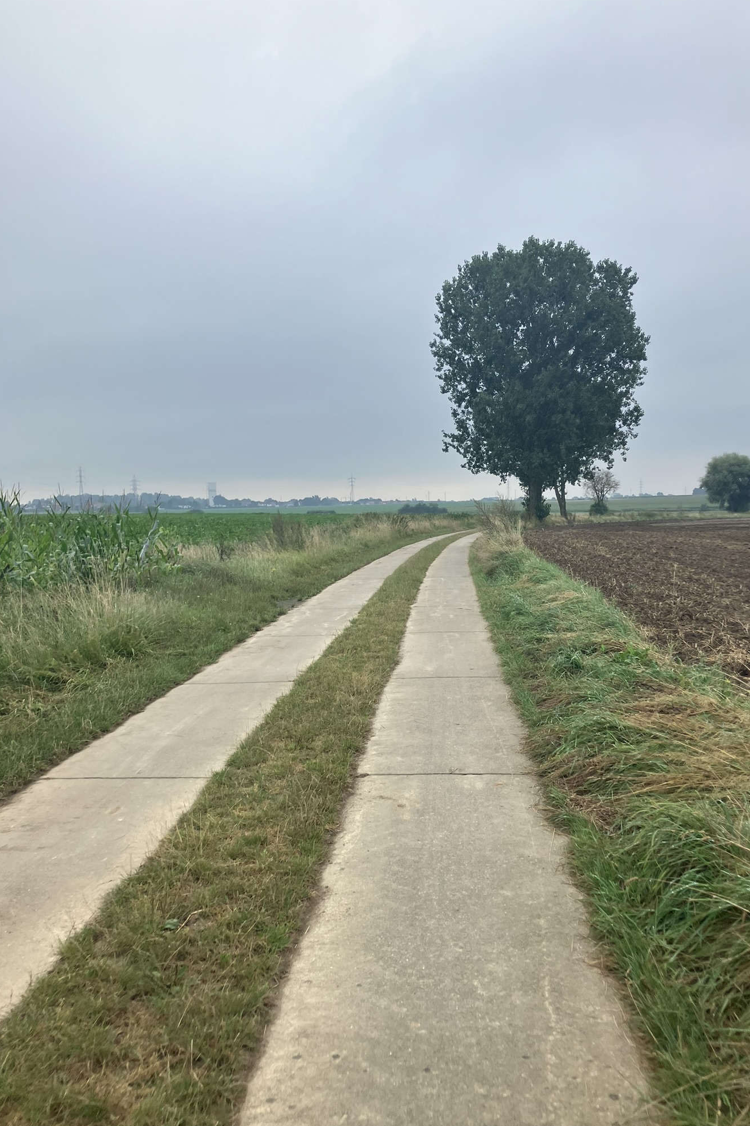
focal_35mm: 30
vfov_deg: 61.9
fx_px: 938
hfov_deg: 43.6
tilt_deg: -8.4
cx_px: 410
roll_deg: -1.1
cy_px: 577
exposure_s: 1/694
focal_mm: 3.99
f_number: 1.8
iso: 32
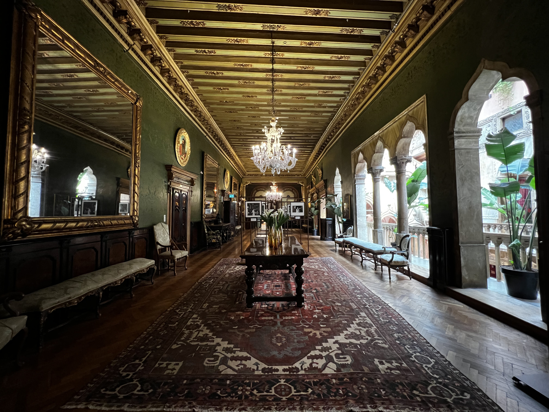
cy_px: 206
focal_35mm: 13
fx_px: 206
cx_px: 274
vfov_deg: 89.9
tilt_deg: +2.2
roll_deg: +0.3
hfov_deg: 106.2
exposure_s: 1/33
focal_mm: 1.57
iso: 800
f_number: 1.8
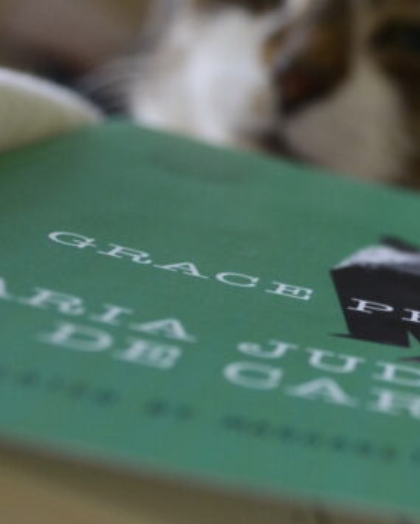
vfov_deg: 21.4
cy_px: 326
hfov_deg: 16.9
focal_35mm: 89
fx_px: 1382
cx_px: 413
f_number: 5.6
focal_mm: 22
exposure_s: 1/15
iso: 800
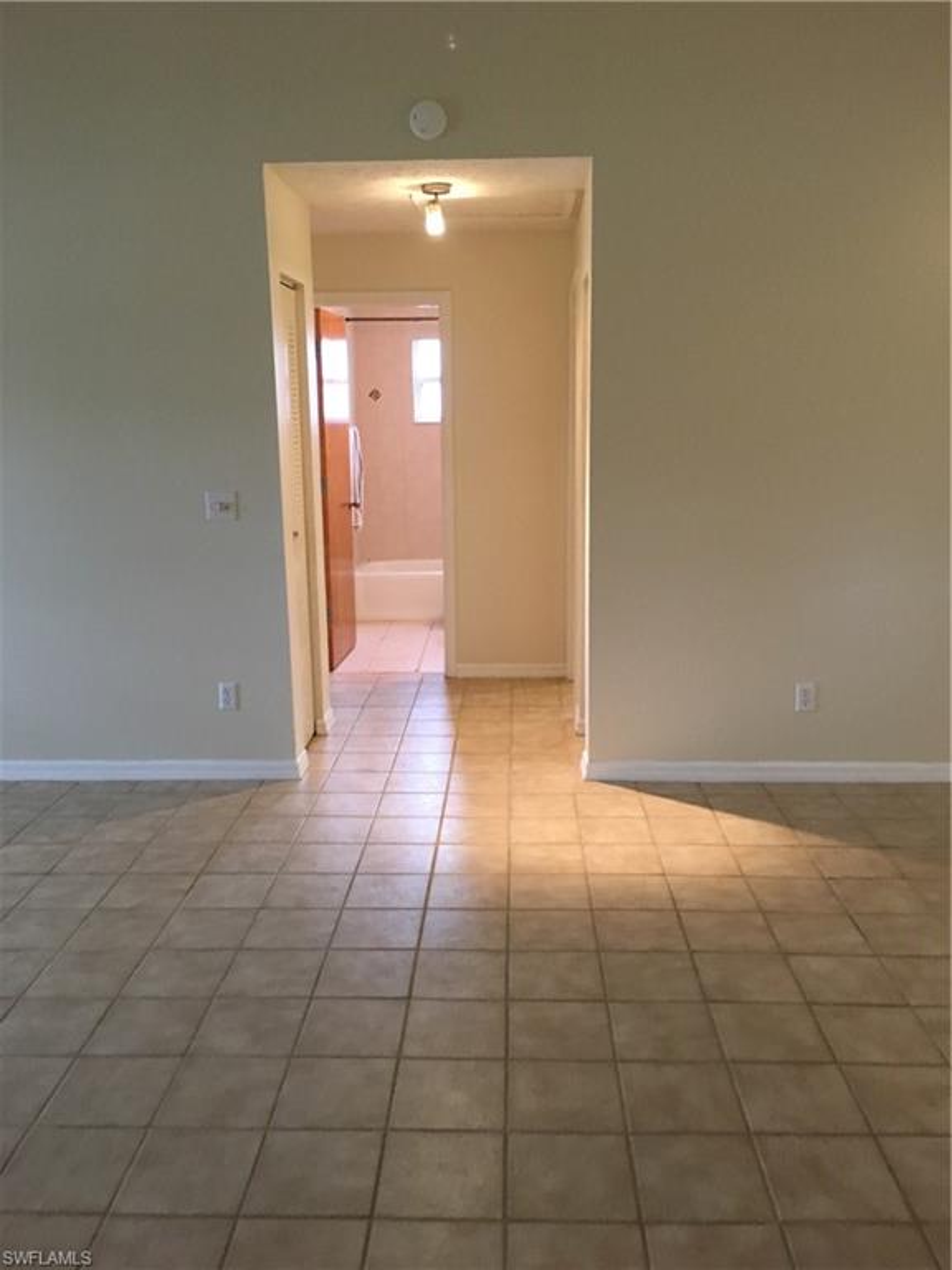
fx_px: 1063
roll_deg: +0.0
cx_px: 476
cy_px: 635
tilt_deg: -10.2
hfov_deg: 48.2
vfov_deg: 61.7
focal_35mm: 29
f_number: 2.2
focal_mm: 4.15
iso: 160
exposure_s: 1/30
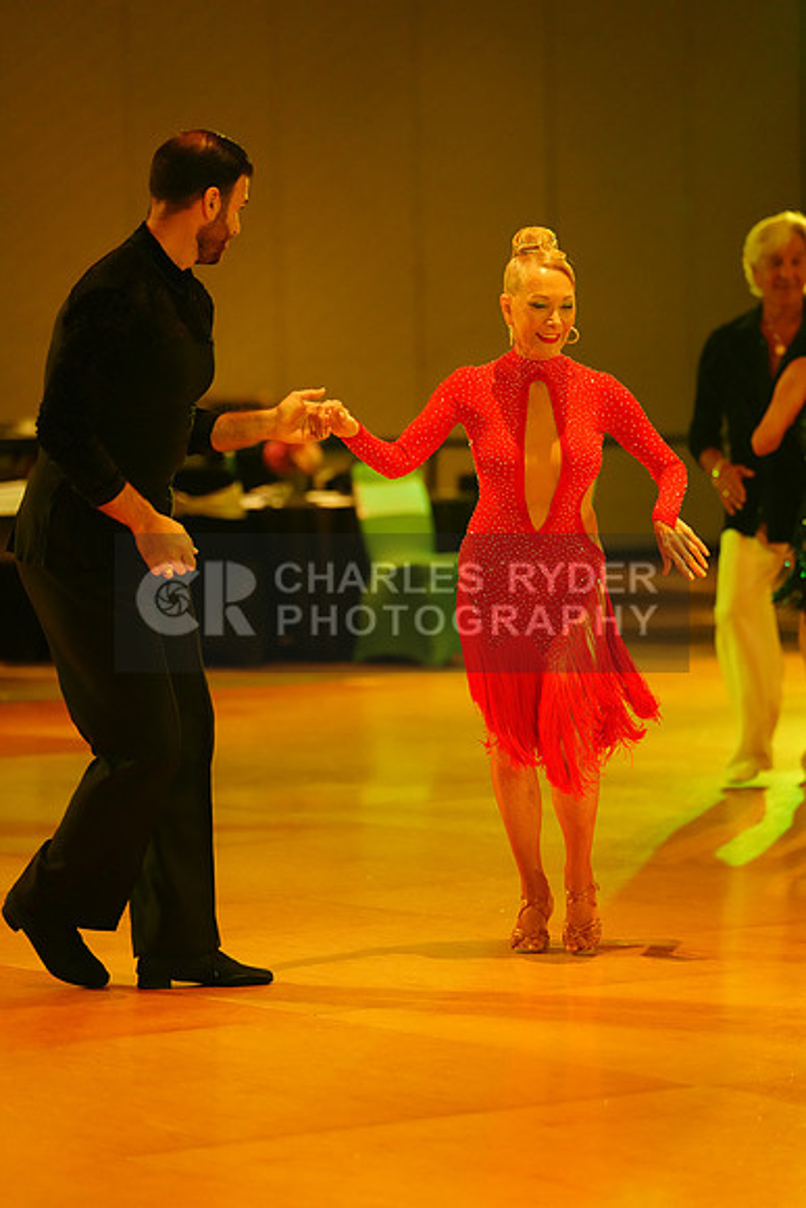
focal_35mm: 141
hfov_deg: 9.7
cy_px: 604
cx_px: 403
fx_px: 4732
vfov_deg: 14.5
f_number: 2.8
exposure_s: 1/320
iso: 5000
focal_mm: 141
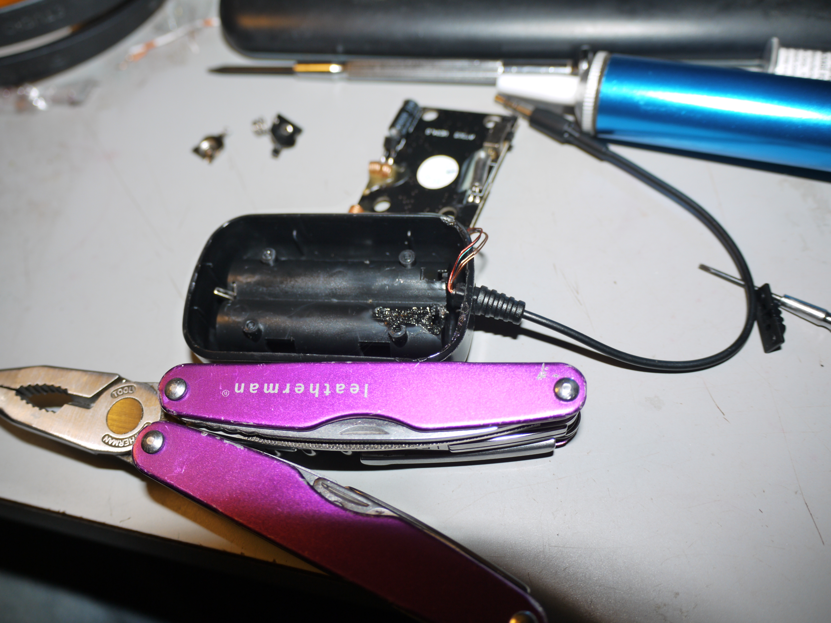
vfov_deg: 44.2
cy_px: 312
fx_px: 768
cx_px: 416
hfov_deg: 56.8
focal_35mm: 32
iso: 160
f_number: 3.7
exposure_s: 1/60
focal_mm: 16
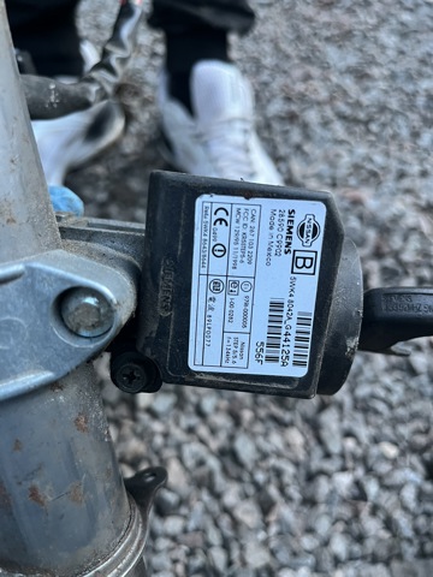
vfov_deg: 67.3
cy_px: 288
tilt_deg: -55.3
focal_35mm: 26
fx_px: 434
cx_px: 216
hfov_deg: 53.1
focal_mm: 5.1
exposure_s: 1/50
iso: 320
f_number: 1.6
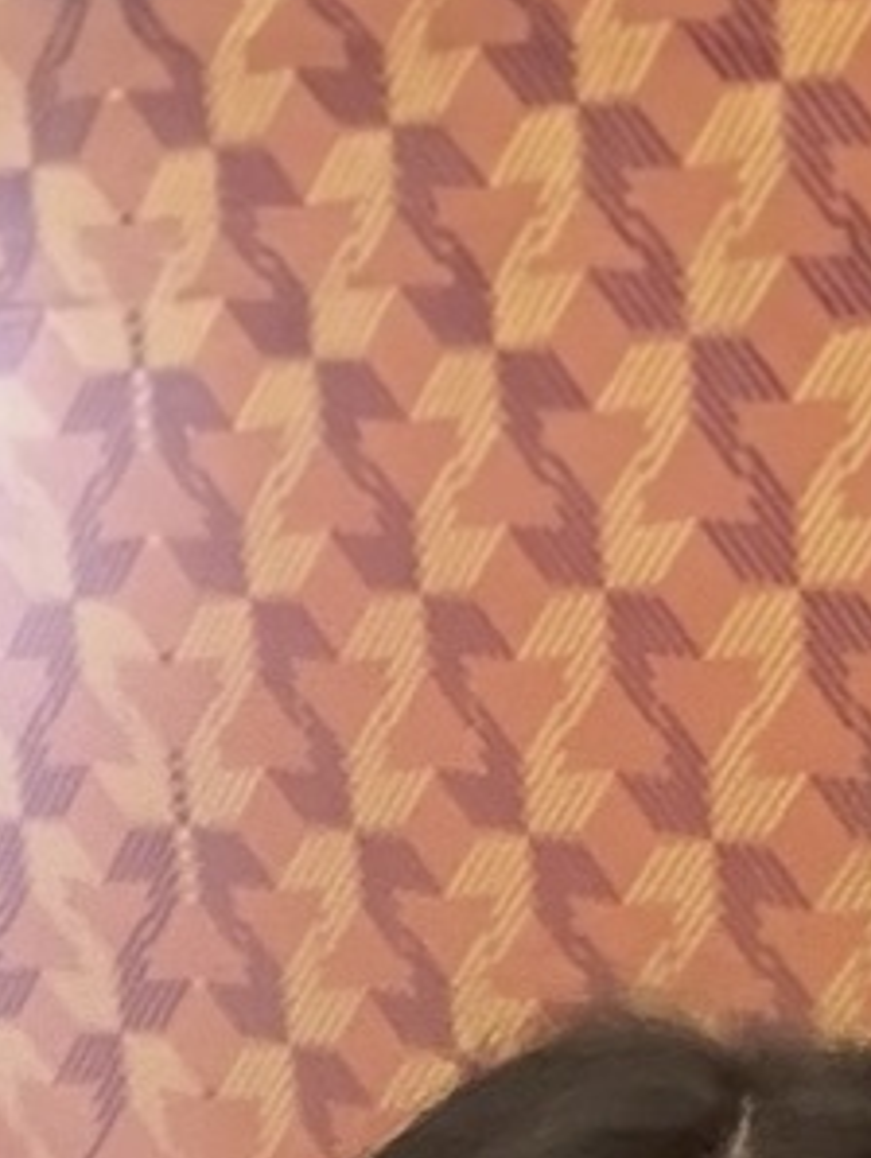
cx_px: 1287
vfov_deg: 15.1
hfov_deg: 13.0
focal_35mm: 108
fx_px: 3618
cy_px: 2231
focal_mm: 2.69
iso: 320
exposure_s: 1/25
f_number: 1.9
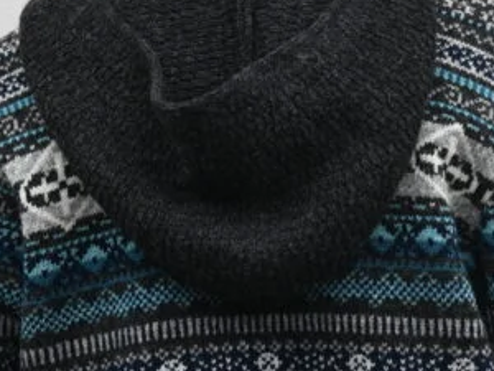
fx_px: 3282
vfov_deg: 6.5
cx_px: 273
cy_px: 318
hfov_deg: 8.6
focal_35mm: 230
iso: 1600
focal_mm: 70
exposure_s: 1/350
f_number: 9.5
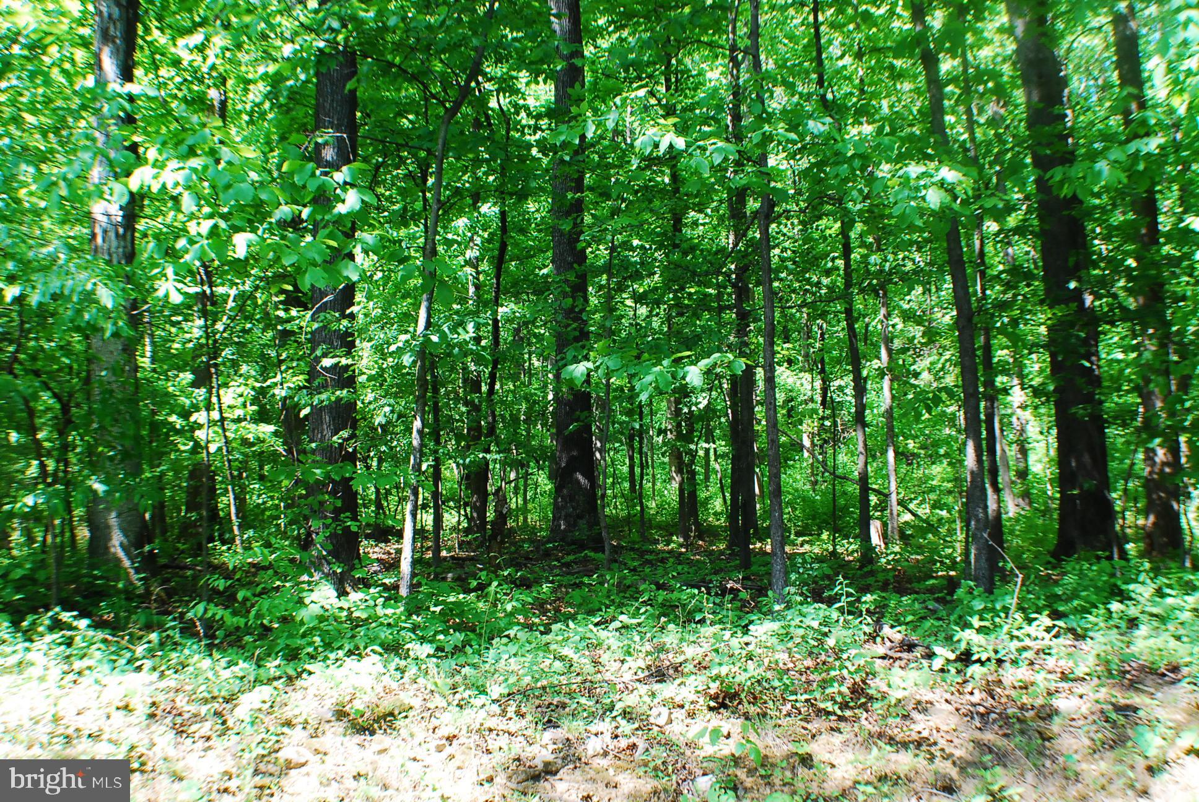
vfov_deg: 28.2
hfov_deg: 41.1
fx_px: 1601
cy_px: 401
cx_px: 600
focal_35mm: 48
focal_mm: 32
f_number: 8
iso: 1000
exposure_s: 1/200
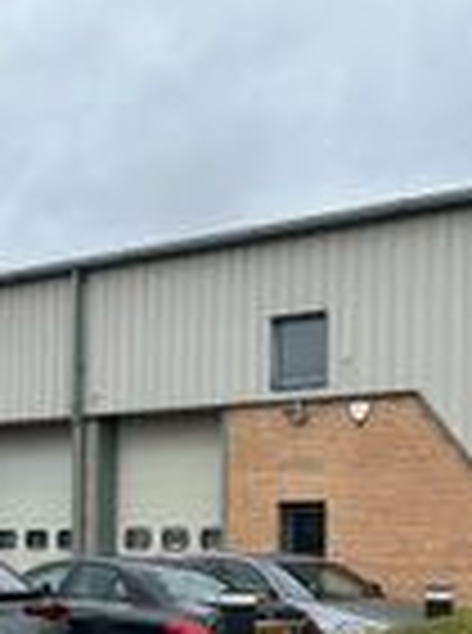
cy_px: 562
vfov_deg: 25.6
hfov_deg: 18.5
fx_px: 1352
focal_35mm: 74
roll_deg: -0.7
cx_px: 611
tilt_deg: -1.3
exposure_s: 1/808
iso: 50
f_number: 1.5
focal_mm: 5.7
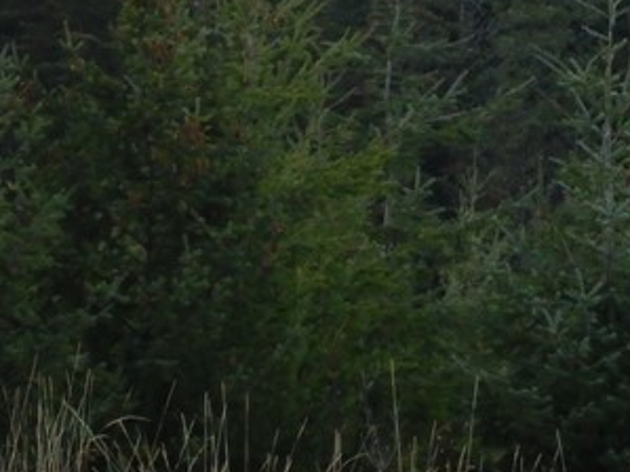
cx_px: 995
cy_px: -154
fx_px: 7477
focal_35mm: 411
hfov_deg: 4.8
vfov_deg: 3.6
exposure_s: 1/200
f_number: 4.9
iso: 400
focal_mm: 21.5
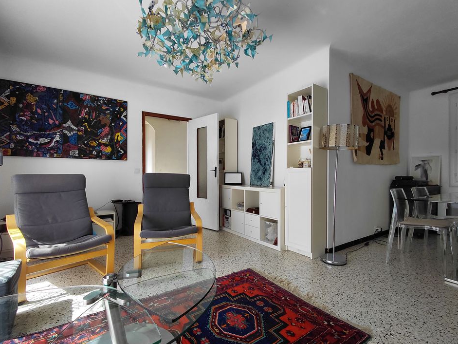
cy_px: 171
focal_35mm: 17
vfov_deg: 74.7
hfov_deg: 91.0
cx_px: 238
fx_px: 225
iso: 40
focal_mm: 1.64
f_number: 2.2
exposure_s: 1/184
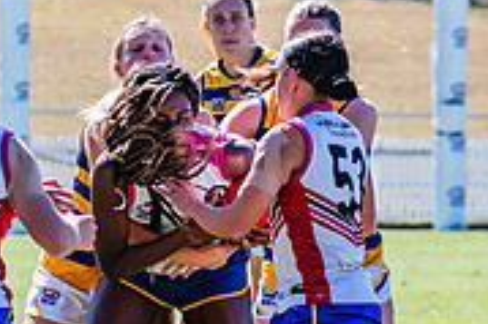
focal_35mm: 654
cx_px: 317
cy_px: 302
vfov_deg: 2.1
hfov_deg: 3.2
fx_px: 8857
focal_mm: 170
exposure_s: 1/1600
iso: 800
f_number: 6.3
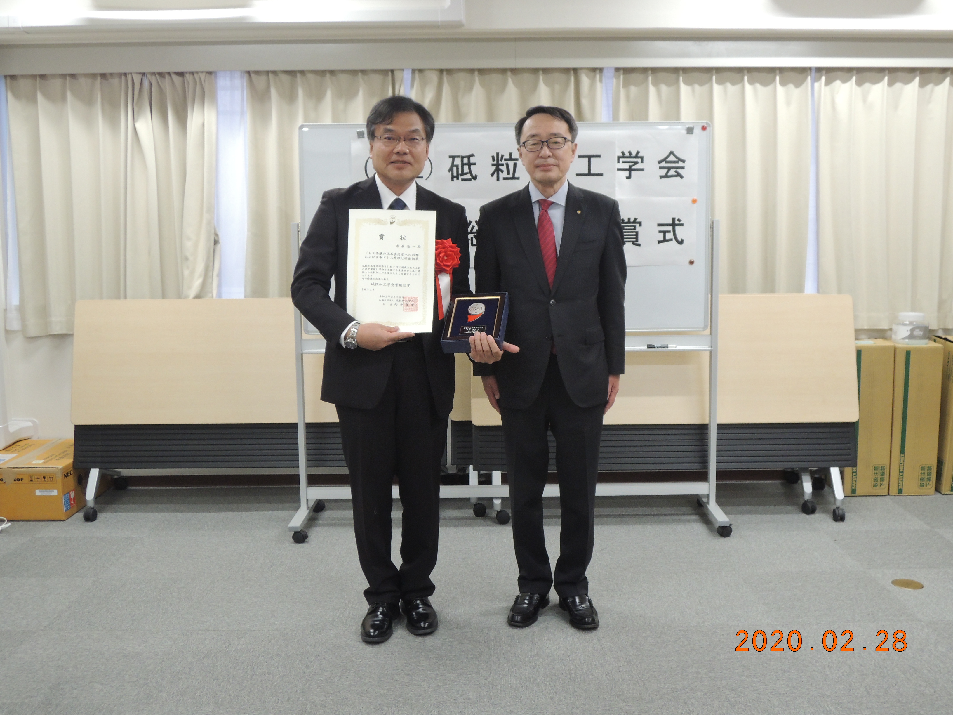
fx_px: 964
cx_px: 476
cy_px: 358
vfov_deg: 40.7
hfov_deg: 52.6
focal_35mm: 35
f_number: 3.2
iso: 400
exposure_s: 1/40
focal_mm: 6.3
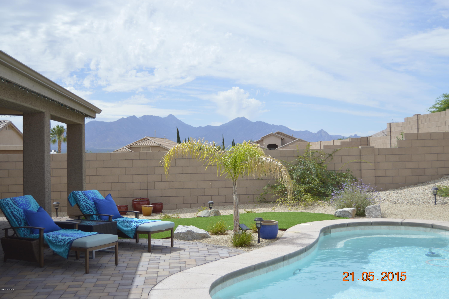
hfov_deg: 46.4
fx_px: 523
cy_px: 150
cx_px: 224
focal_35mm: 42
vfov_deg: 31.8
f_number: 4
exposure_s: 1/800
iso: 100
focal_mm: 28
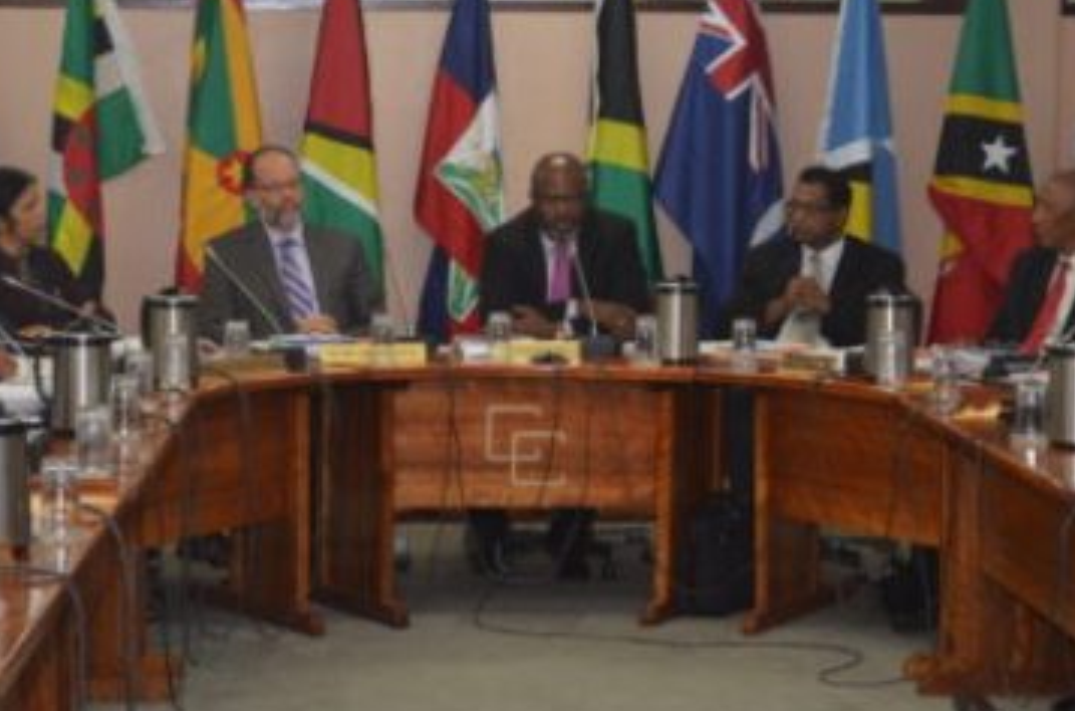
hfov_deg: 19.8
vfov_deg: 13.1
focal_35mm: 104
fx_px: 3086
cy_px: 357
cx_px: 599
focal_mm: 55
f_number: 7.1
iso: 800
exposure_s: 1/60
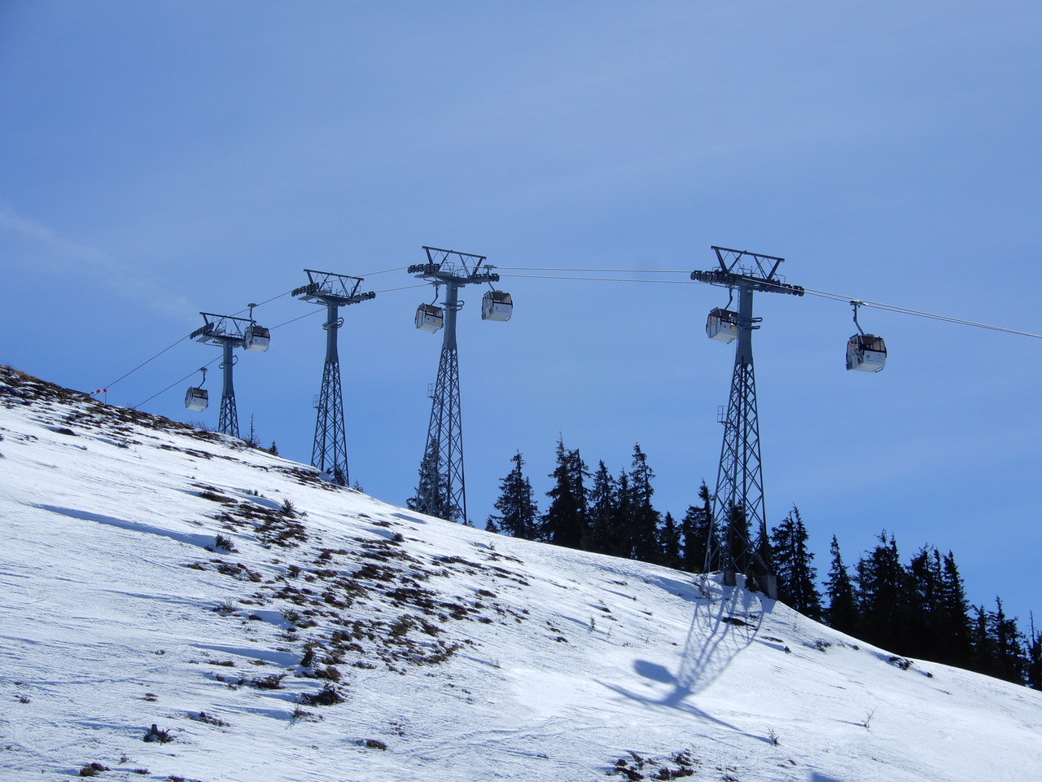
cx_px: 521
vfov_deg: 15.6
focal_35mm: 95
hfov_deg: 20.7
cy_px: 391
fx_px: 2860
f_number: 5
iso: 80
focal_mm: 16.9
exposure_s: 1/1600
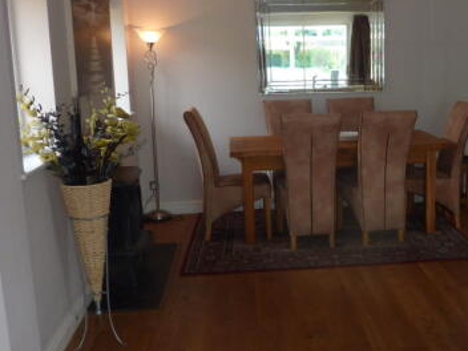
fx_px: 649
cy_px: 180
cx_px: 334
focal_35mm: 48
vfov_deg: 30.3
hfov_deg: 38.9
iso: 80
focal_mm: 4.7
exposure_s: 1/30
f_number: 3.4
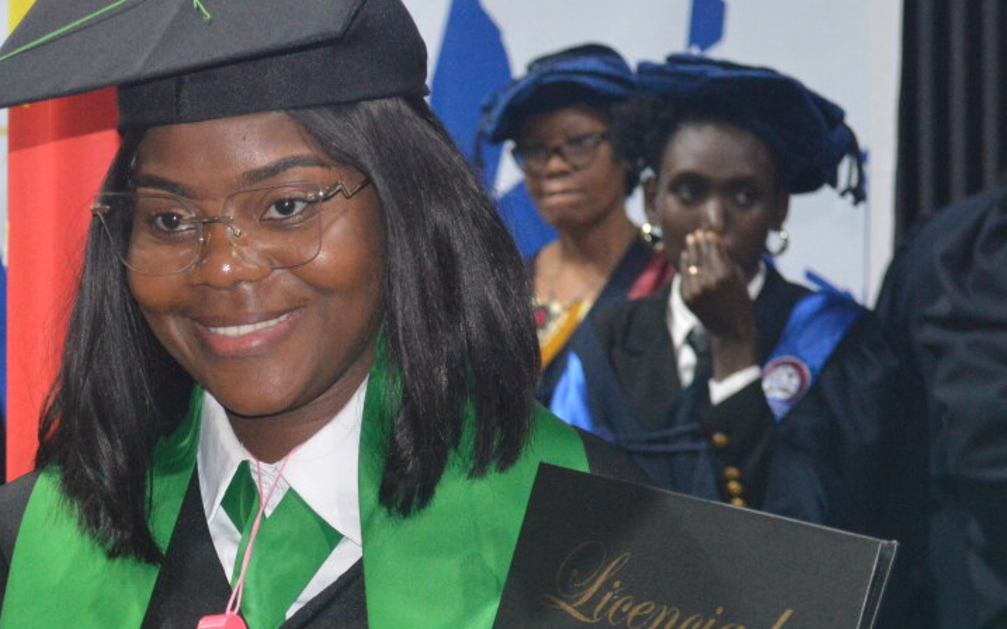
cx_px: 100
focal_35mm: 150
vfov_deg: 8.7
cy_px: 550
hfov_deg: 13.8
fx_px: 4116
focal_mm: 44
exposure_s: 1/60
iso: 1600
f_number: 5.3
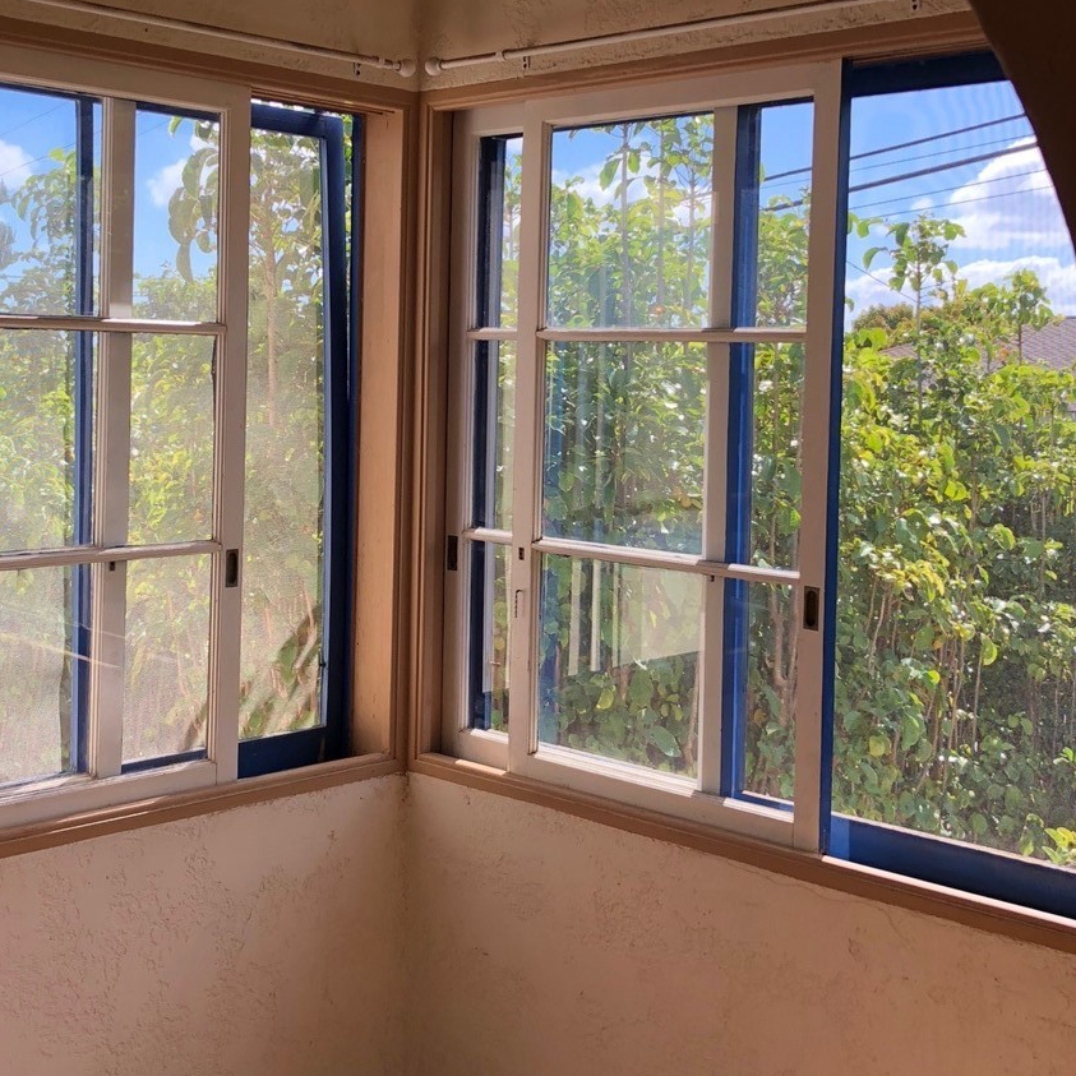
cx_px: 411
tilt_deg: -4.0
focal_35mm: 47
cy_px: 419
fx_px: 1653
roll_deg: -1.3
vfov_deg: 35.9
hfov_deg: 35.9
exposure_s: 1/349
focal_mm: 4
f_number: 1.8
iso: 20
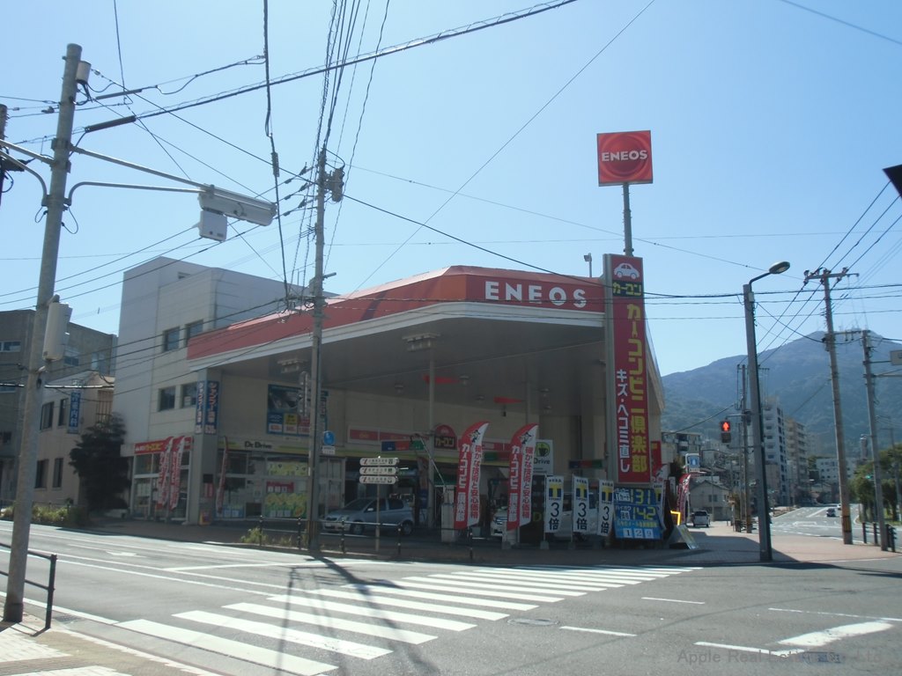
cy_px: 338
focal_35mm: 33
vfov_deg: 42.9
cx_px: 451
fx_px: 860
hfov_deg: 55.4
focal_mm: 5.93
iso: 64
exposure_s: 1/640
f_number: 3.7
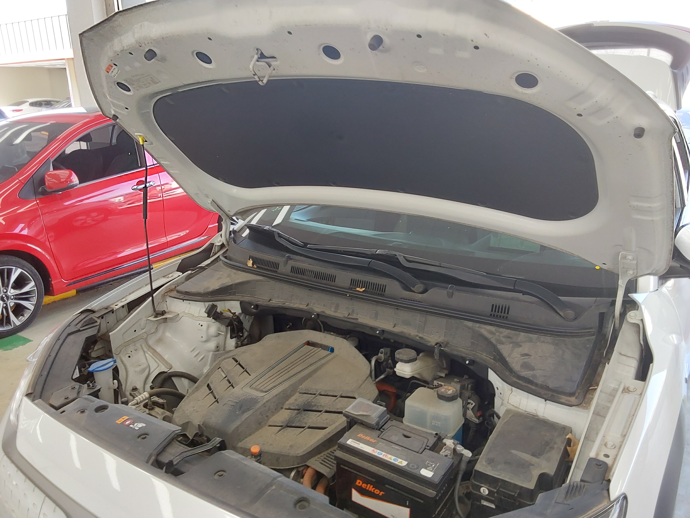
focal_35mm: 28
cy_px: 259
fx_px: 558
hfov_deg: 63.4
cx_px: 345
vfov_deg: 49.7
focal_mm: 2.91
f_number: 1.9
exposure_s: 1/60
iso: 64
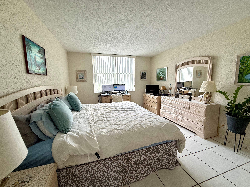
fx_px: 101
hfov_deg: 102.1
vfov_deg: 85.7
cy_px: 94
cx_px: 125
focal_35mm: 14
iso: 50
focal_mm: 2.22
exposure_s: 1/170
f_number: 2.2
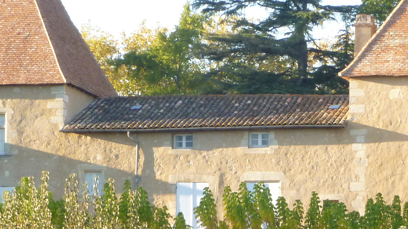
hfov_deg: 9.2
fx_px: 2531
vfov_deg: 5.2
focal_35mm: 234
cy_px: 222
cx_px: 227
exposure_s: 1/80
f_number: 5.7
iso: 160
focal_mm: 15.2
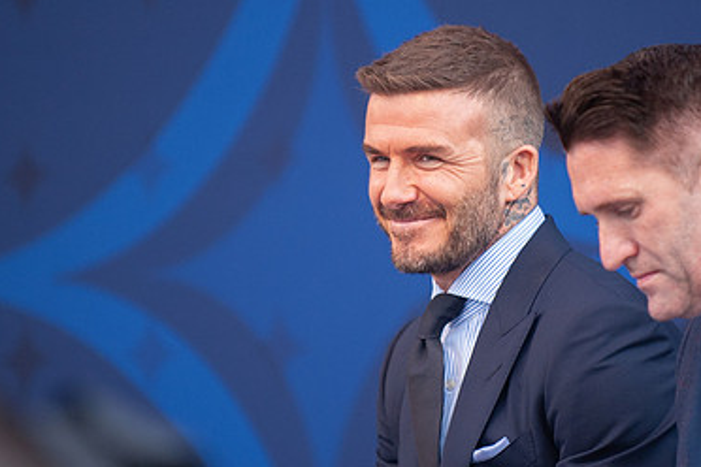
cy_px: 215
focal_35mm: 369
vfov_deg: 3.7
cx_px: 418
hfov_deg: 5.6
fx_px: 7185
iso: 1100
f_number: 2.8
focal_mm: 200
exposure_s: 1/1250
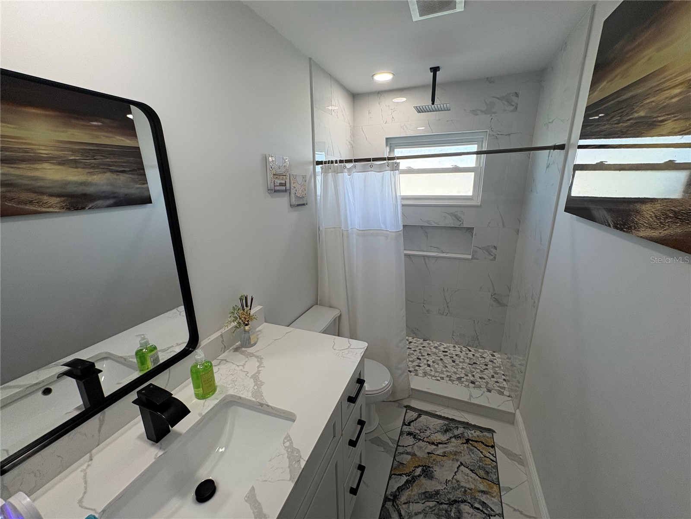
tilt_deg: -15.7
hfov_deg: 102.1
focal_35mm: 14
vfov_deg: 85.7
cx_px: 346
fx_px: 279
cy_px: 260
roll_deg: +1.1
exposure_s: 1/125
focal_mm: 2.22
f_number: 2.2
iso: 100
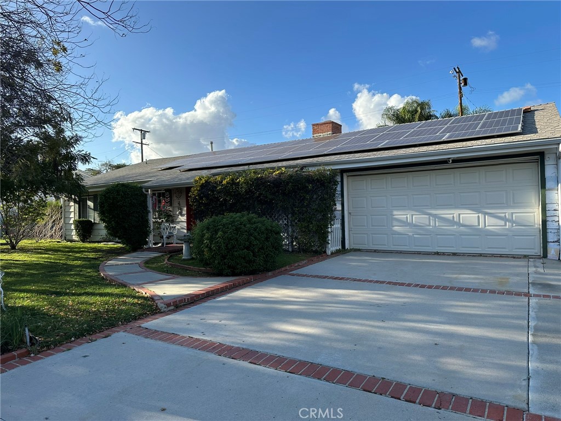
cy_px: 210
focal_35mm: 24
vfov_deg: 56.8
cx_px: 280
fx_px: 389
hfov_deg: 71.6
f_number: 1.78
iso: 80
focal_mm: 6.86
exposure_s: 1/2110
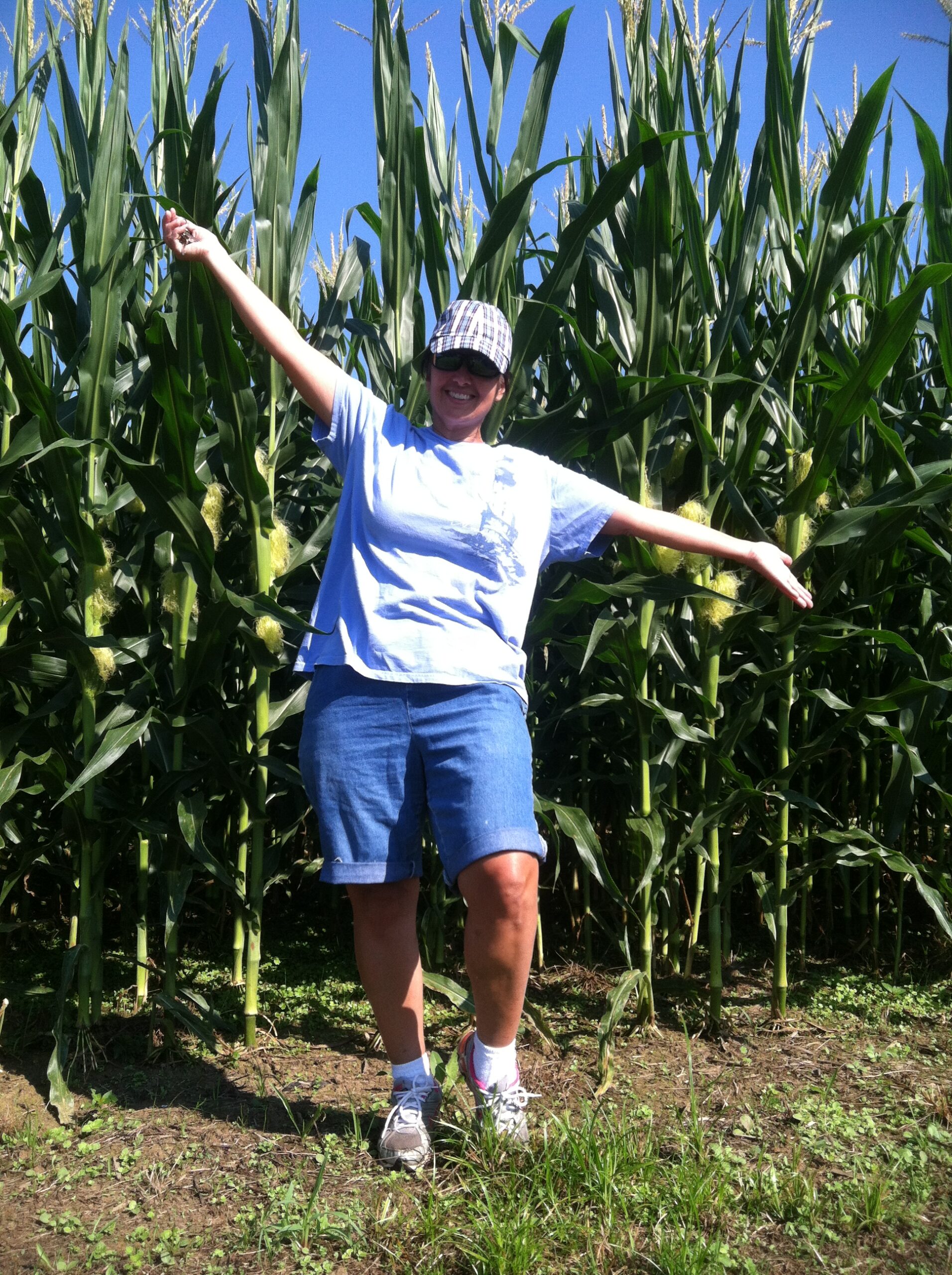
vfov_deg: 52.7
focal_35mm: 35
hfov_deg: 40.6
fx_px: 1287
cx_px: 476
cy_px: 638
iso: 80
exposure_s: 1/612
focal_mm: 3.85
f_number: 2.8
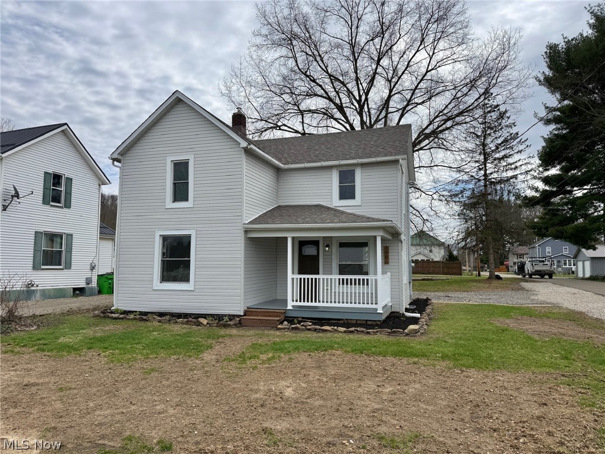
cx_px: 302
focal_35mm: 24
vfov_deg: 56.8
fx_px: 419
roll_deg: +0.5
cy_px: 227
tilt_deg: +6.5
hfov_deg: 71.6
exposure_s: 1/6173
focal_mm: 6.76
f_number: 1.78
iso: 80
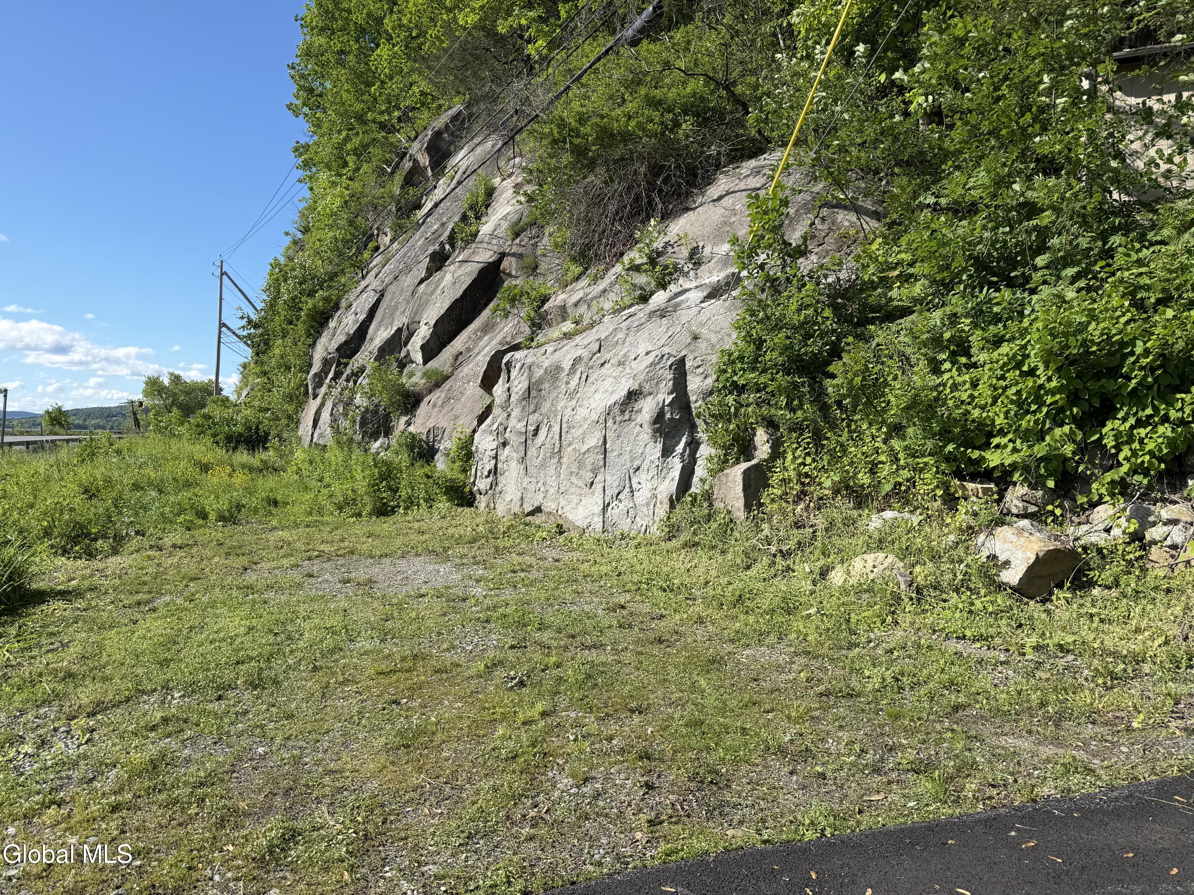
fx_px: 828
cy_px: 448
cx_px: 597
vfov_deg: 56.8
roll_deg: -1.0
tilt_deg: -1.3
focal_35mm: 24
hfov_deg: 71.6
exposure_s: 1/3279
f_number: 1.78
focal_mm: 6.76
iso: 80
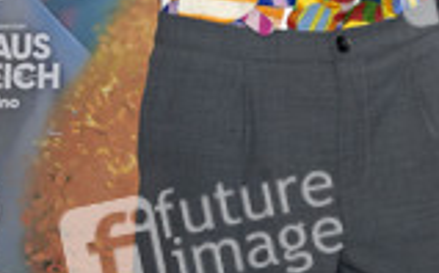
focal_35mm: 257
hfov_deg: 8.2
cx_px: 282
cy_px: -176
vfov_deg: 5.0
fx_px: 3072
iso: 640
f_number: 5.6
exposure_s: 1/250
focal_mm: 100
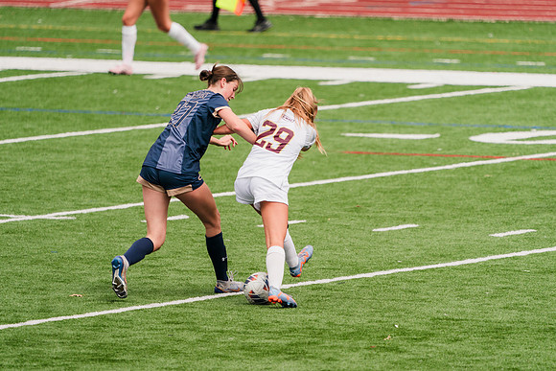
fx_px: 9268
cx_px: 278
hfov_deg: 3.4
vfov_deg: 2.3
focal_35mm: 600
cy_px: 186
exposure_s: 1/1600
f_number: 6.3
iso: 400
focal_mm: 600
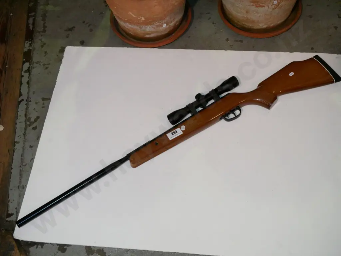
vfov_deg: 31.5
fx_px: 453
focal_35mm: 46
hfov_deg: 41.2
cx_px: 170
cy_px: 128
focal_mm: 23
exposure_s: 1/160
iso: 3200
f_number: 5.6
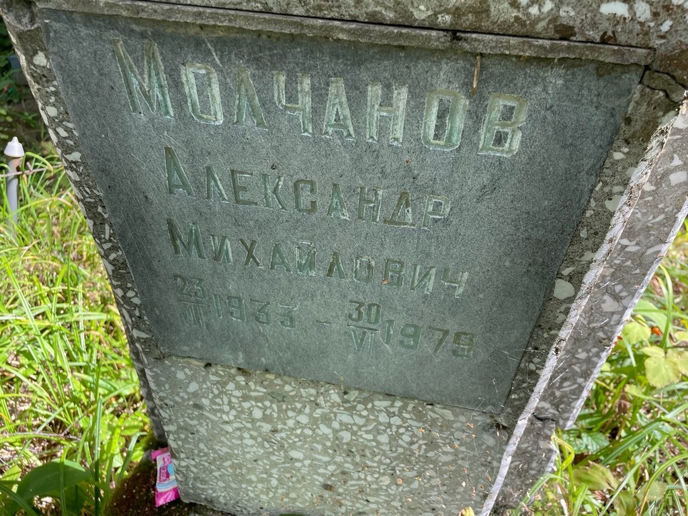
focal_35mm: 26
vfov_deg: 53.1
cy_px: 258
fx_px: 517
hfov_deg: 67.3
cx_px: 344
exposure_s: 1/242
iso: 32
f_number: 1.6
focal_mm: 4.2
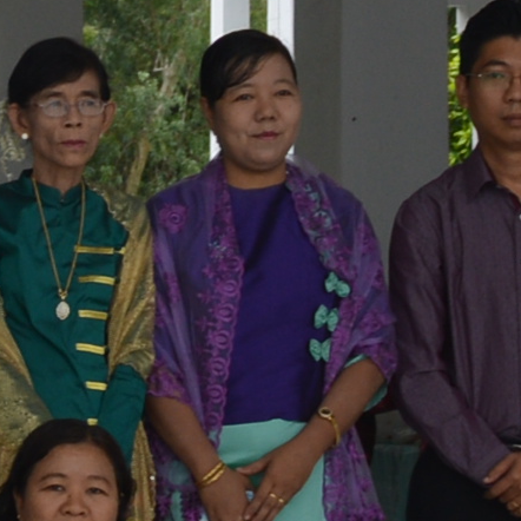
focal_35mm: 234
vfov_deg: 7.5
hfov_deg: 6.9
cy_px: 393
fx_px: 3985
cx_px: -902
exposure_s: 1/125
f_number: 5.6
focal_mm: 18
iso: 100
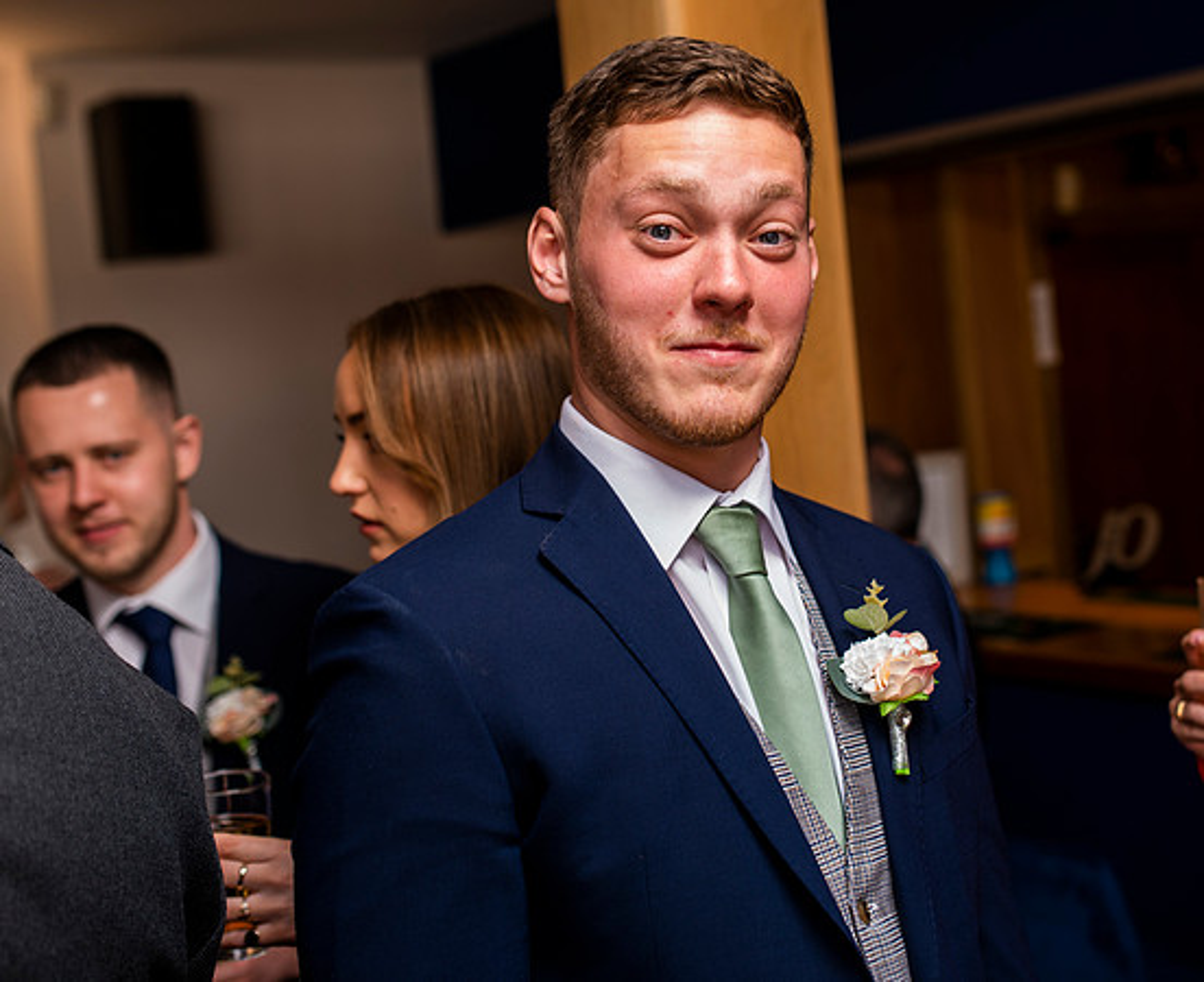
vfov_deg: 31.1
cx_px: 731
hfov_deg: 37.6
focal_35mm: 49
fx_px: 1760
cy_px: 379
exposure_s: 1/100
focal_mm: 35
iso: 320
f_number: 2.5
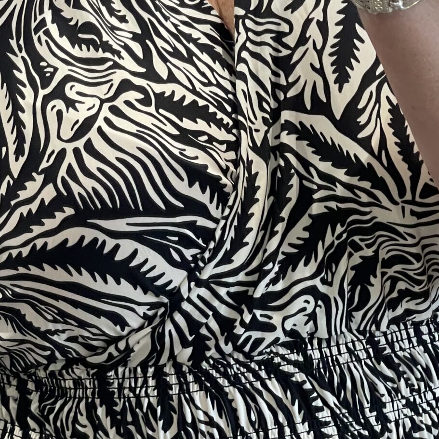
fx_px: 2281
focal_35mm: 159
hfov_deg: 11.0
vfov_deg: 11.0
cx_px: 178
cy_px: 239
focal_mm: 7.5
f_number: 2.2
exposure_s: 1/50
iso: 250
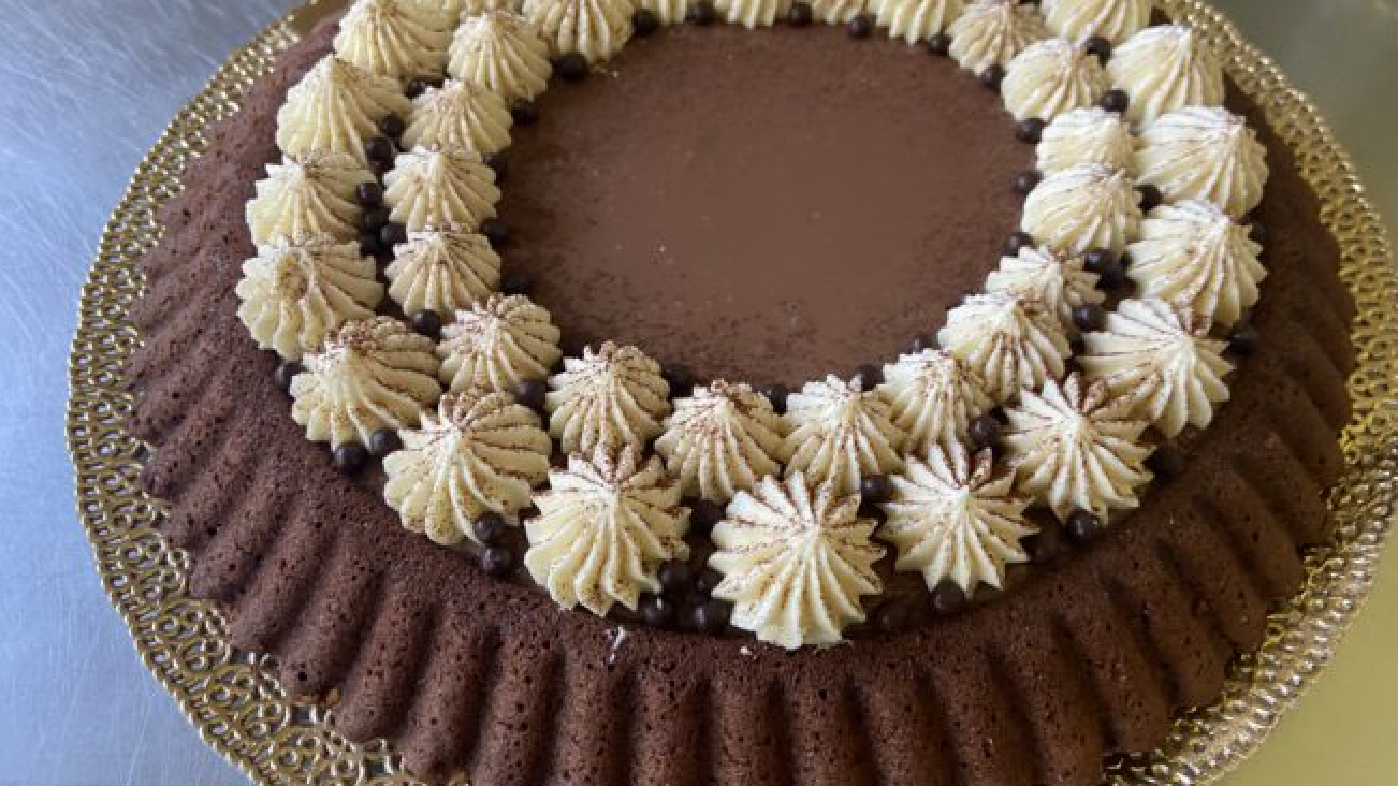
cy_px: 356
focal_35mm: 29
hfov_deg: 66.1
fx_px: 1075
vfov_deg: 40.1
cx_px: 712
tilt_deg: -56.3
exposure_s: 1/60
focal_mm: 4.25
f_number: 1.8
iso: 160
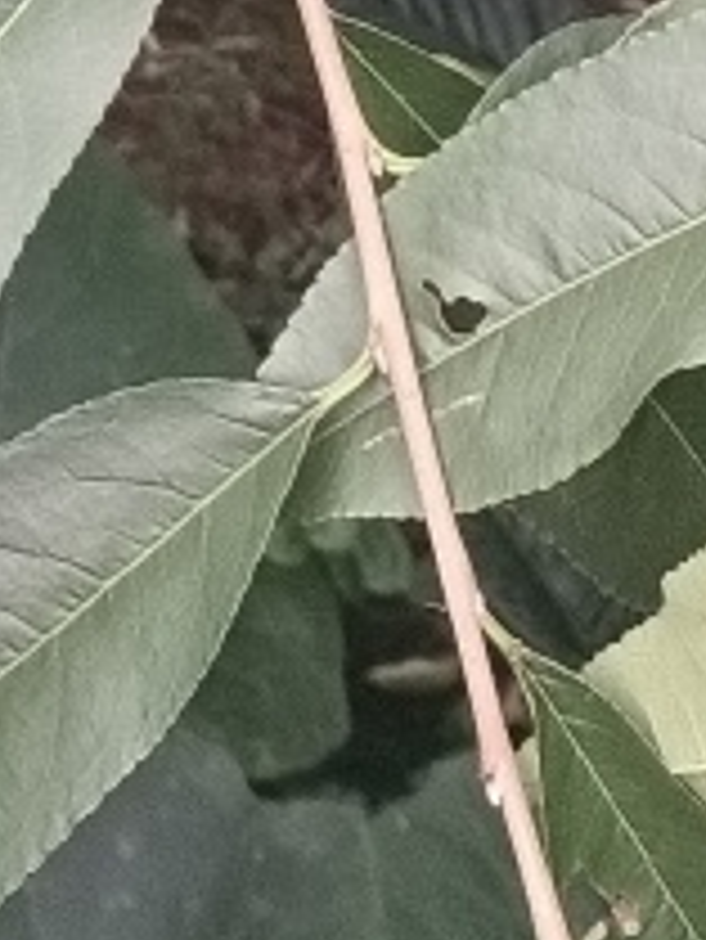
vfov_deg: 11.0
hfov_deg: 9.0
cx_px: -189
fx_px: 4428
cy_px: -920
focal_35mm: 163
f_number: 1.8
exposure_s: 1/50
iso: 851
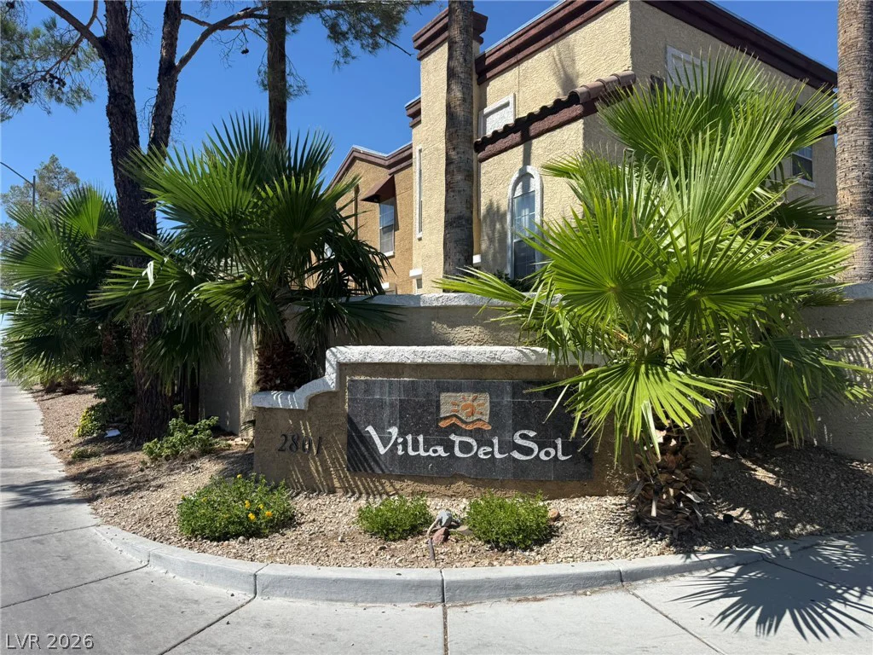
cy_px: 328
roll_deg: +0.2
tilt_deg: +3.5
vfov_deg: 56.8
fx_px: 605
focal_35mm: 24
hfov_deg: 71.6
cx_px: 436
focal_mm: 6.76
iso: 80
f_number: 1.78
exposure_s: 1/3759
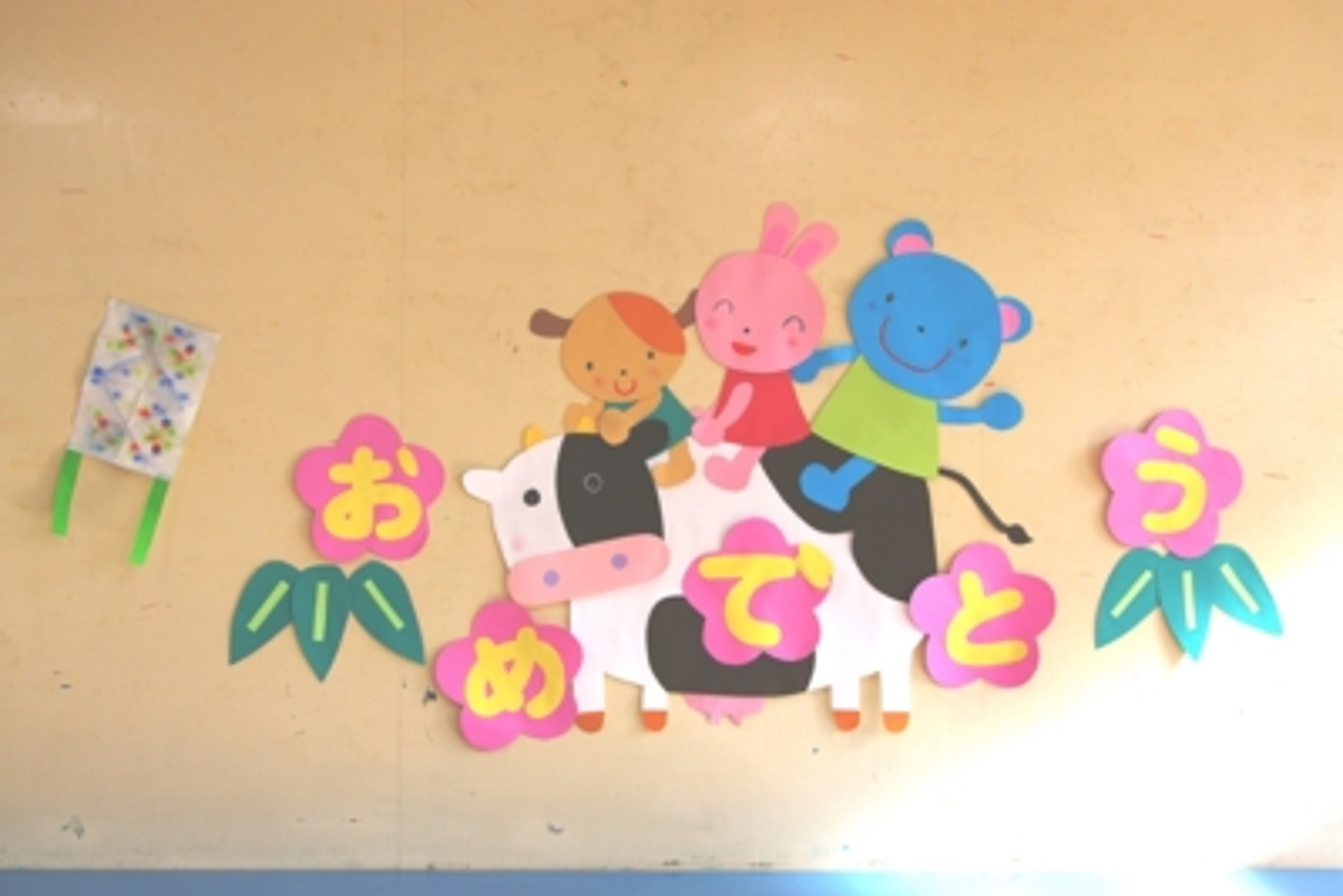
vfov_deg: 31.9
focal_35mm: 42
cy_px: 448
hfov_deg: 46.4
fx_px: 1567
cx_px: 672
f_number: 5.6
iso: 200
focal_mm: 28
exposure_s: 1/90
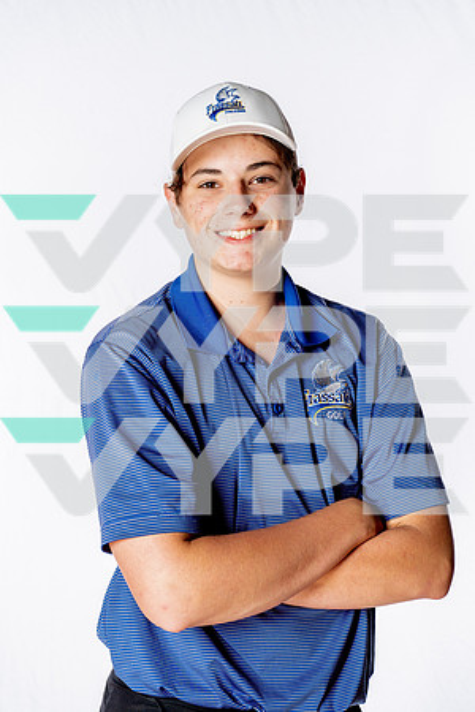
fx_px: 1187
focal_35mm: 60
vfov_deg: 33.4
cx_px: 238
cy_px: 356
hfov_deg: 22.6
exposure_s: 1/250
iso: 200
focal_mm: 60
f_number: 8
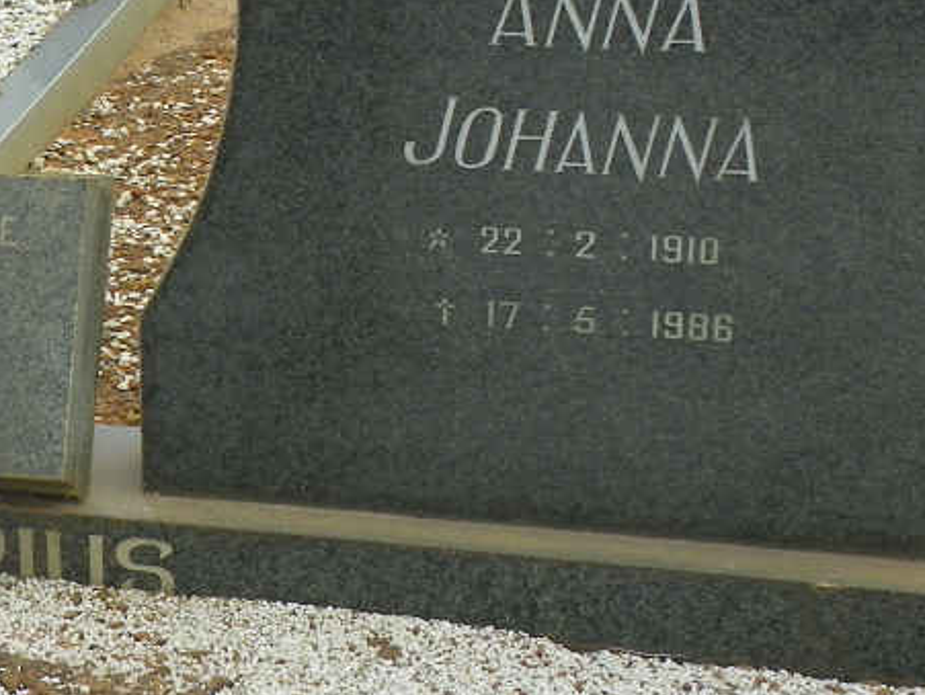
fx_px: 2915
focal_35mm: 109
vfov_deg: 13.5
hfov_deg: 17.6
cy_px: 129
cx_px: 12
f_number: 4.5
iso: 64
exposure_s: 1/250
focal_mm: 7.3
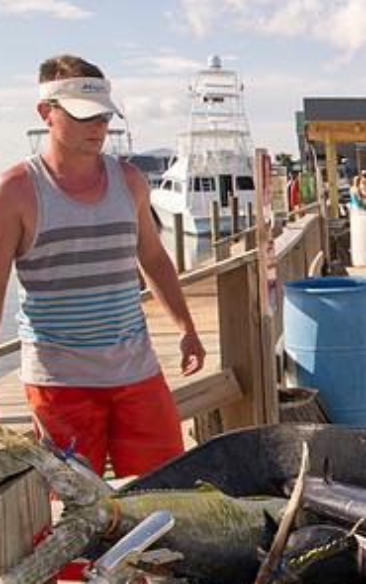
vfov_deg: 41.8
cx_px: 481
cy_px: 315
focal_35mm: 48
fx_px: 764
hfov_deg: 23.6
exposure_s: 1/250
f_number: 10
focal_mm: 24
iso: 200
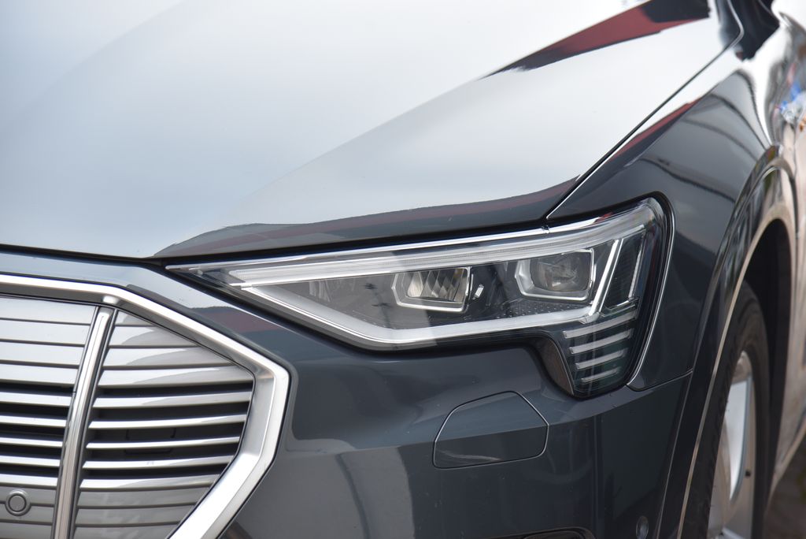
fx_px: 2688
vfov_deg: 11.4
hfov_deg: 17.1
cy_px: 270
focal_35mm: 120
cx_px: 403
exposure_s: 1/80
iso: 500
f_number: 4.5
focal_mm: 120
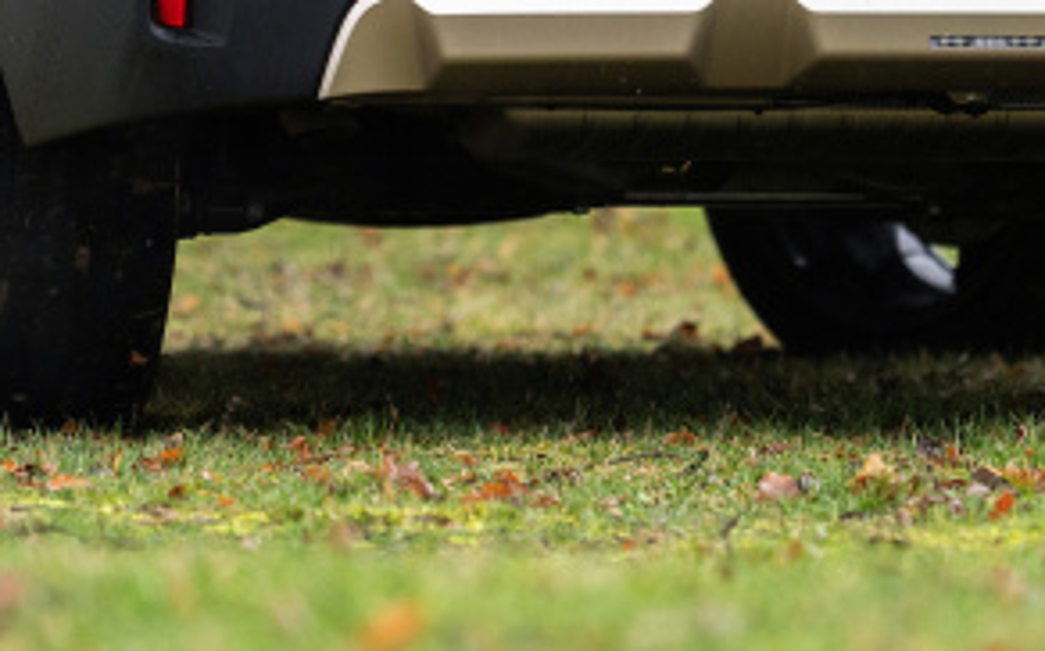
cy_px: -258
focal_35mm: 587
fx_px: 16705
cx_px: 297
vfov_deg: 2.2
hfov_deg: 3.6
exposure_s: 1/80
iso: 250
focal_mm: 140
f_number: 2.8
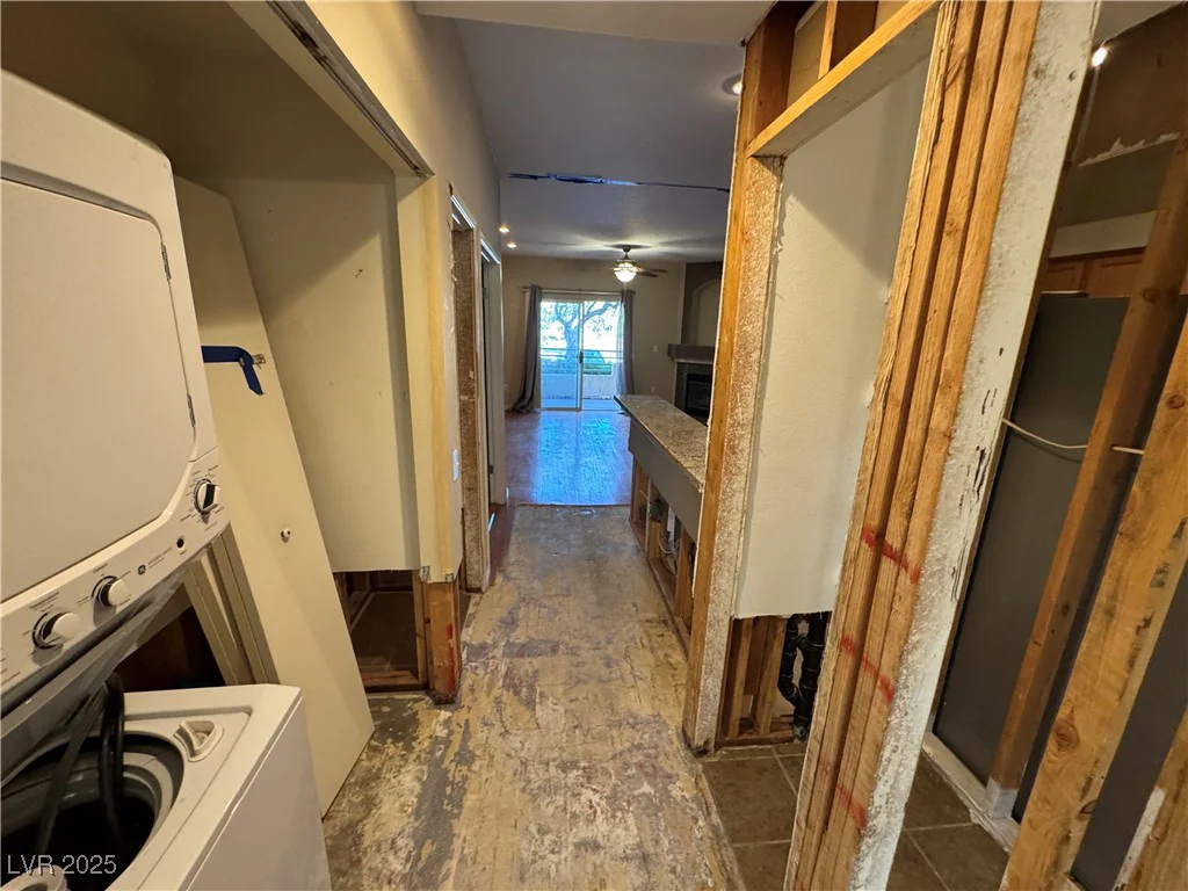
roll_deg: -4.0
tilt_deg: -14.1
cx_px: 594
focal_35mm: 14
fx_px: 480
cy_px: 446
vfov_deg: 85.7
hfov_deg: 102.1
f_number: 2.2
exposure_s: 1/60
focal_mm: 2.22
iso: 320
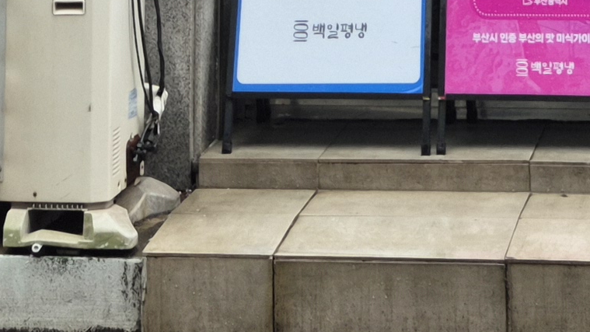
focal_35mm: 132
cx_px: 456
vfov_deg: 7.7
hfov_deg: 16.2
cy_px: -748
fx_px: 2065
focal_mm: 5.4
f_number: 1.8
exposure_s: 1/288
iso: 25
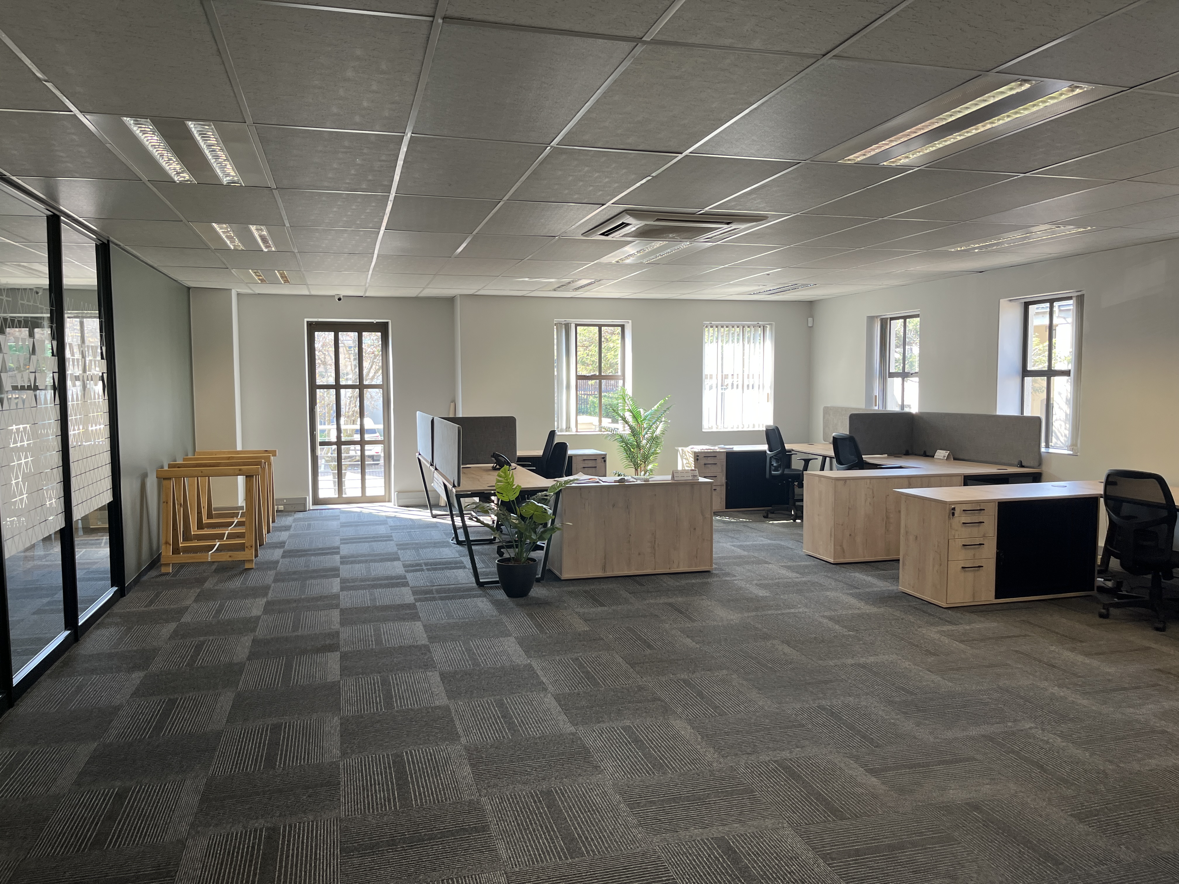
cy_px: 442
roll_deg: +1.8
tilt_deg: -3.2
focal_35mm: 26
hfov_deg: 67.3
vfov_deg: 53.1
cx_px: 590
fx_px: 886
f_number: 1.6
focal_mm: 5.1
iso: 64
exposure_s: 1/100
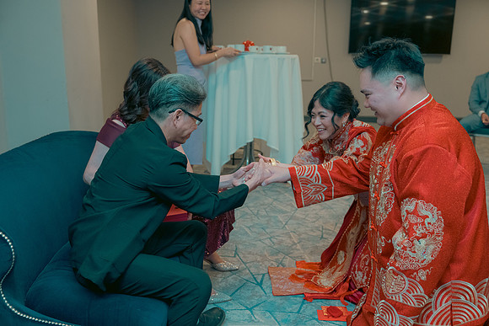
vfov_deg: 37.9
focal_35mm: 35
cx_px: 244
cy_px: 163
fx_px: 476
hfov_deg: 54.4
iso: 2500
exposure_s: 1/160
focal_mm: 35
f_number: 3.5
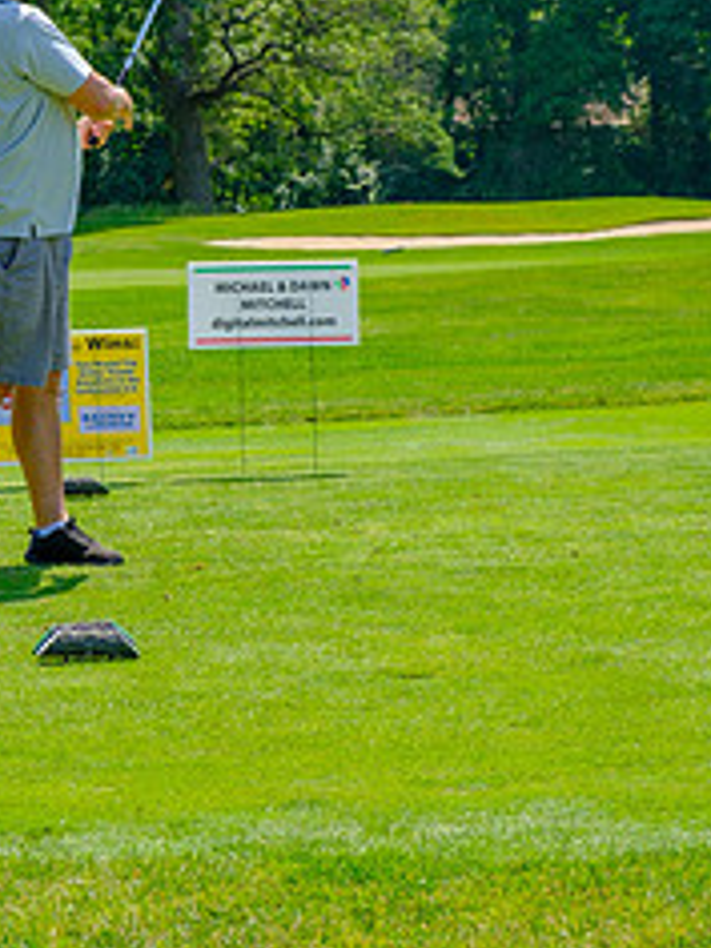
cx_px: 125
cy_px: 257
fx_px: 4163
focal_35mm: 152
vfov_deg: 13.0
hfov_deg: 9.7
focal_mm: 55
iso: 200
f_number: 6.4
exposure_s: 1/250
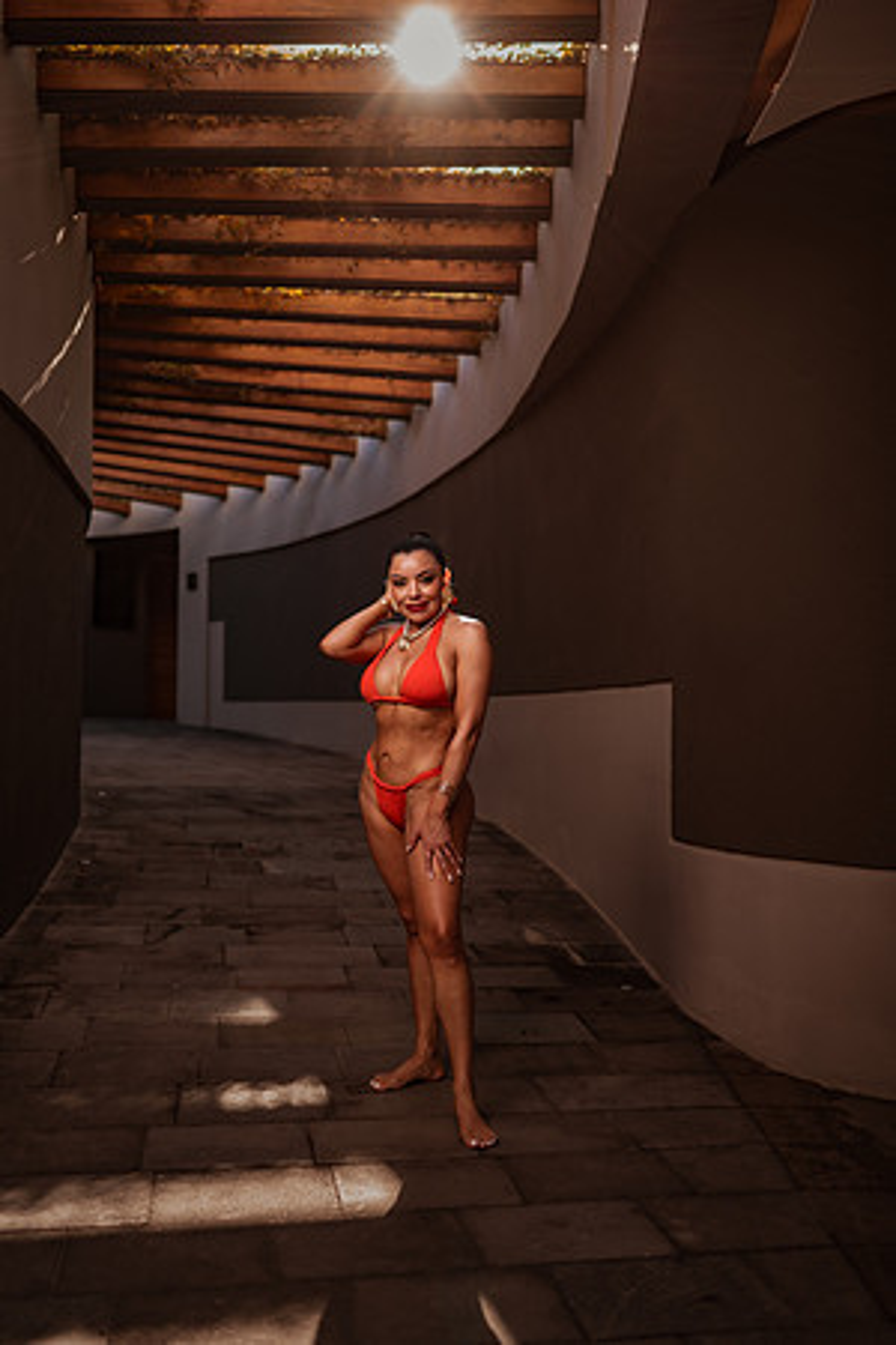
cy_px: 672
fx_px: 1307
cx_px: 448
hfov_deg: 37.9
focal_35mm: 35
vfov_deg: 54.4
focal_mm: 35
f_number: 1.8
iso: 50
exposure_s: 1/500
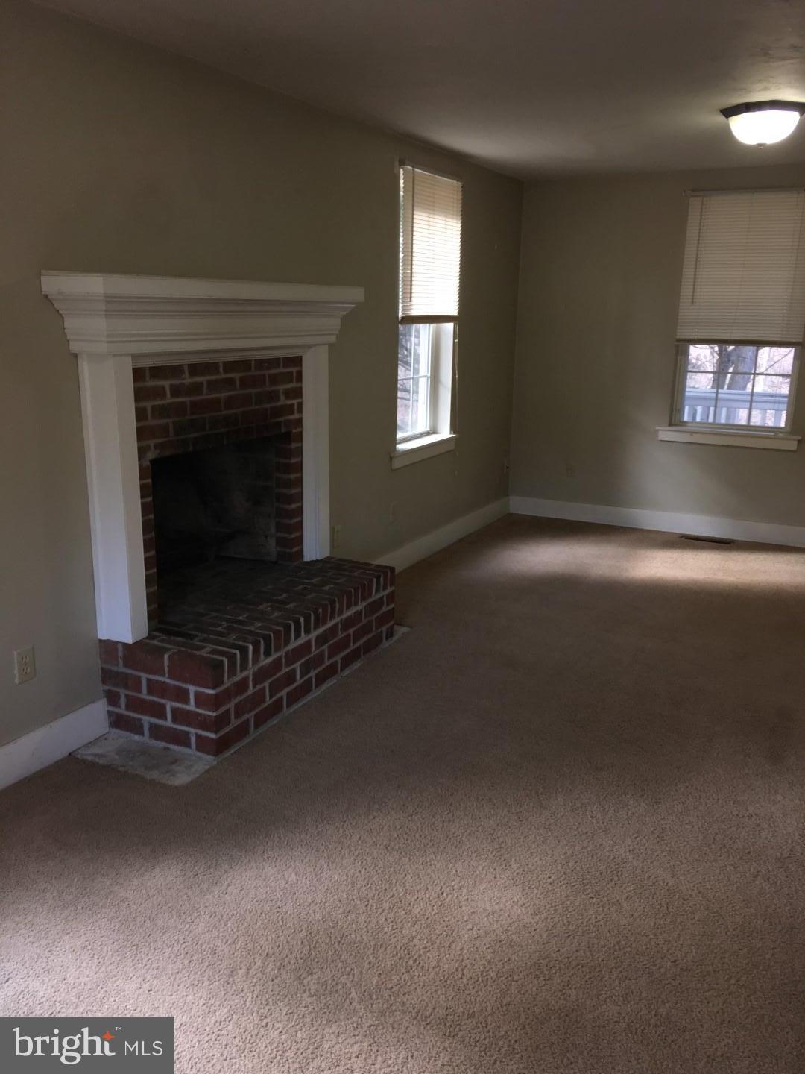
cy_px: 537
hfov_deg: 48.2
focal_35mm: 29
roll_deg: -0.5
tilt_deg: -15.4
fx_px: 899
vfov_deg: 61.7
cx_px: 402
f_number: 2.2
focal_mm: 4.15
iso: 40
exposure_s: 1/30
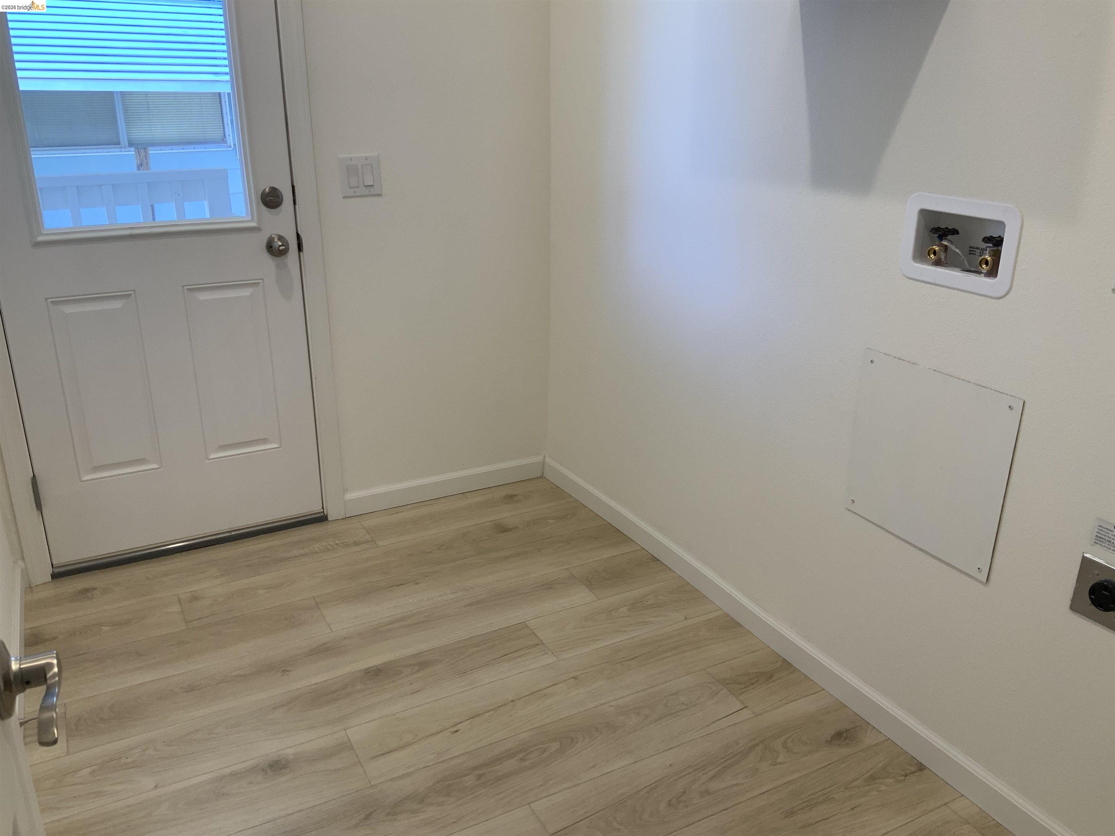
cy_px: 418
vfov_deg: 48.2
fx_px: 934
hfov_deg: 61.7
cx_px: 558
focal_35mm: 29
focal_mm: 3
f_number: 1.8
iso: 64
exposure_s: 1/120
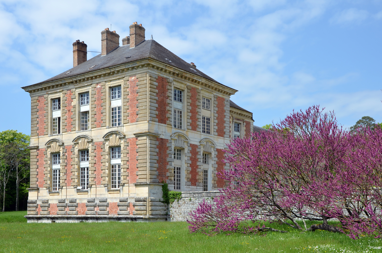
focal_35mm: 45
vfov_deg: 29.7
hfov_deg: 43.7
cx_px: 191
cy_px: 126
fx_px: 477
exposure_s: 1/250
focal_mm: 30
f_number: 9
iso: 100
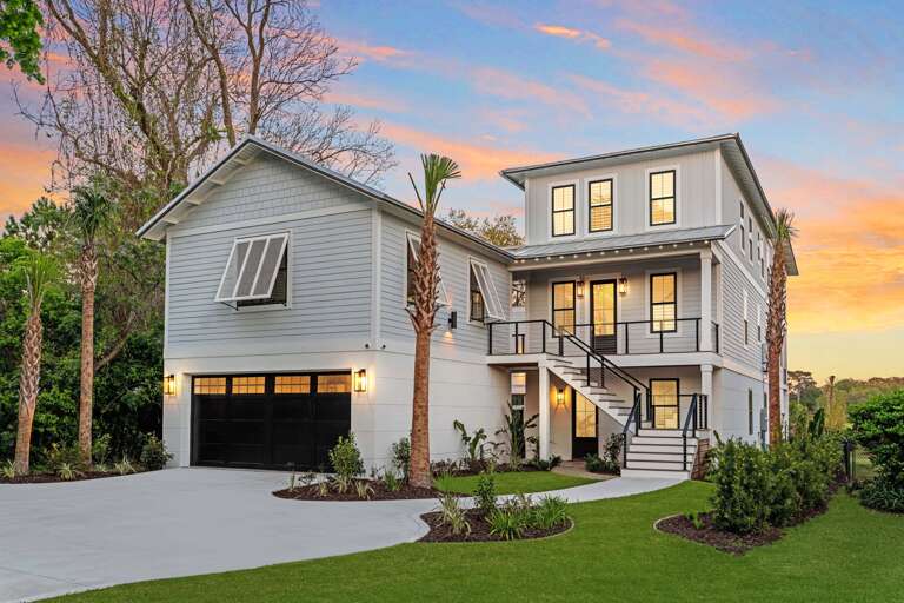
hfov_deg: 63.7
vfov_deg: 45.0
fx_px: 728
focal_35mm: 29
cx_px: 452
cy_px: 302
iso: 250
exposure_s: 1/800
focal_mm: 29
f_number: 5.6
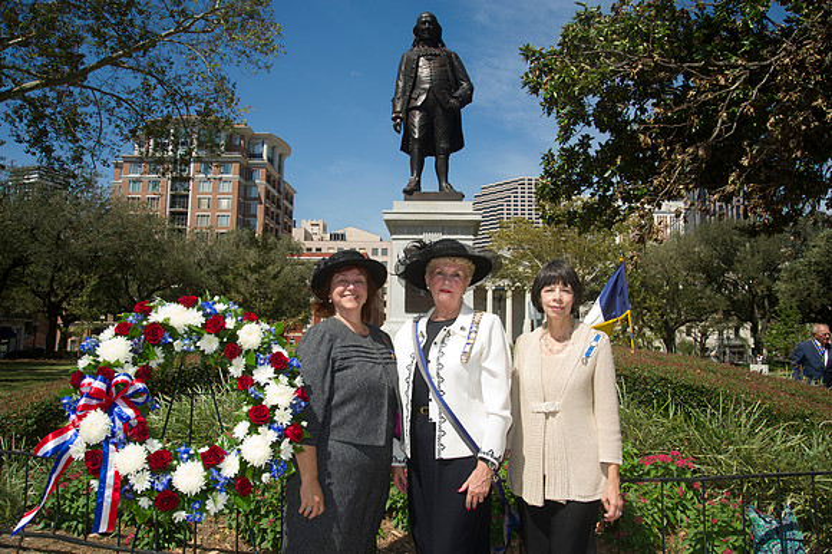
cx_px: 416
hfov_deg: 62.0
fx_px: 693
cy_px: 277
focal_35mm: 30
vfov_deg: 43.6
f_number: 9
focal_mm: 30
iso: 200
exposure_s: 1/250
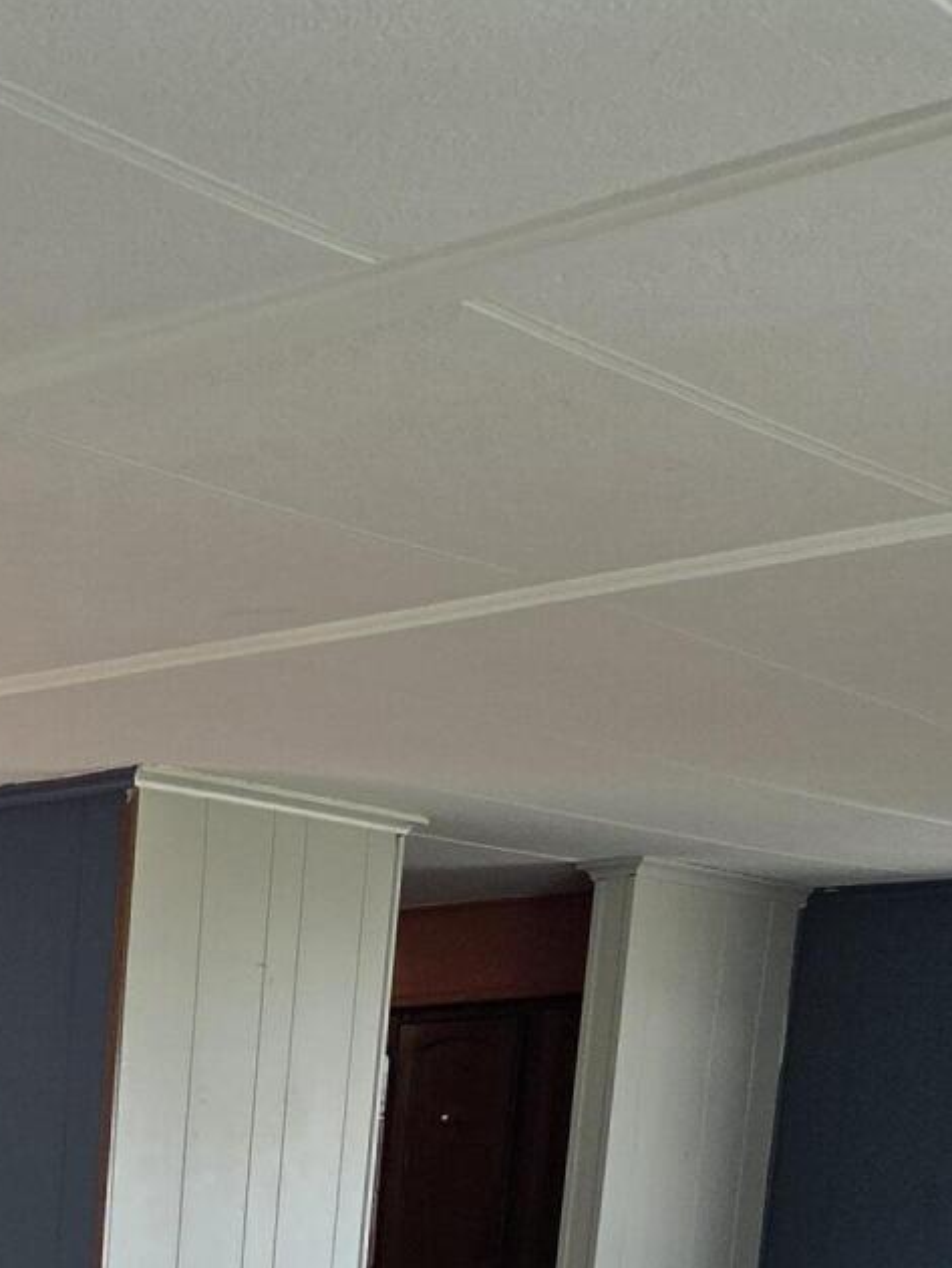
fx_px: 2675
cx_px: -485
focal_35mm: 73
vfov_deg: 22.7
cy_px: 1803
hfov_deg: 18.0
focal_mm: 5.4
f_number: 1.8
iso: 80
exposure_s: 1/180
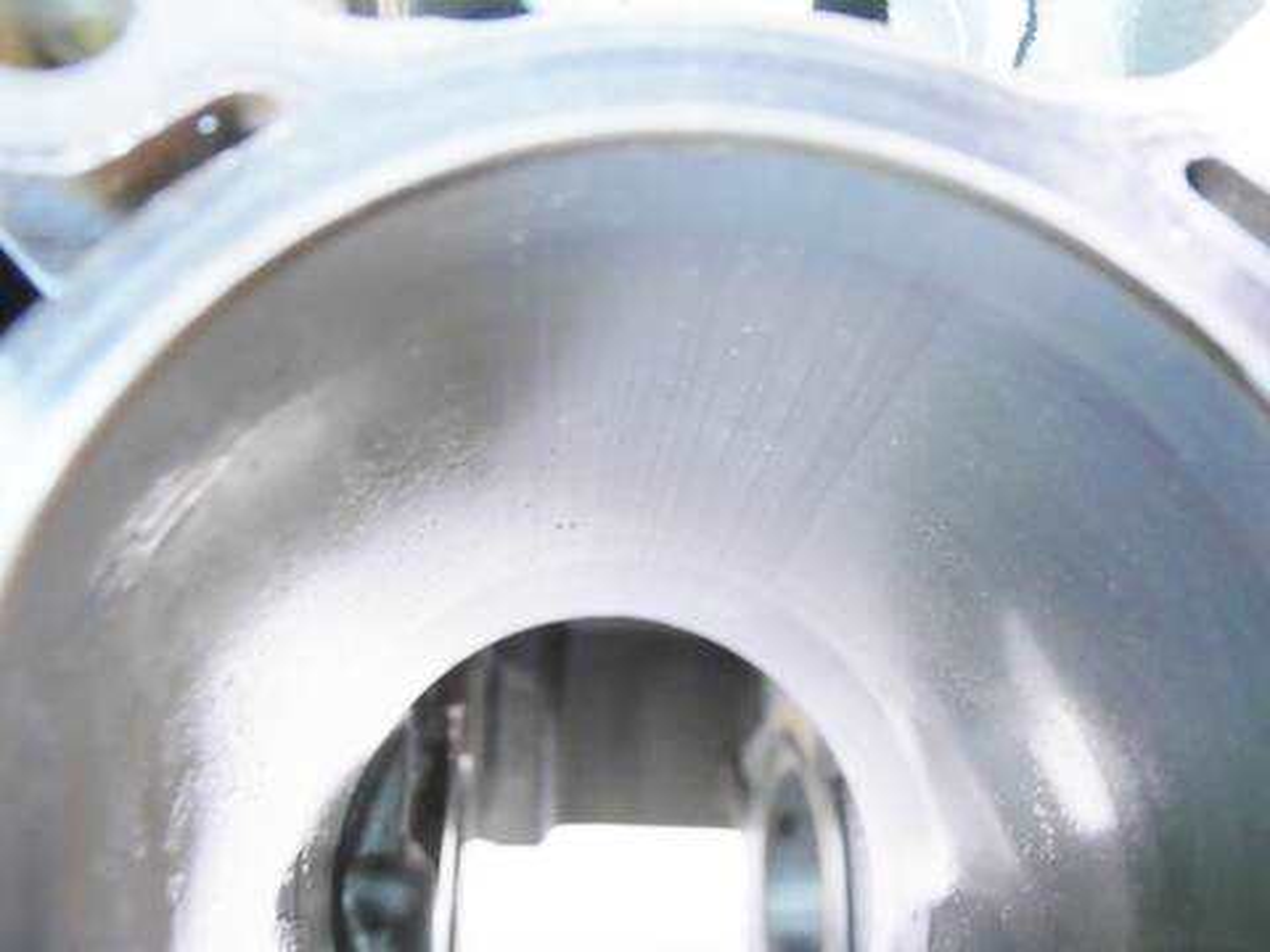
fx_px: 1101
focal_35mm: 30
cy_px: 476
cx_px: 635
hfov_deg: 60.0
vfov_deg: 46.8
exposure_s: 1/60
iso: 3200
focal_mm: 15
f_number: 3.7
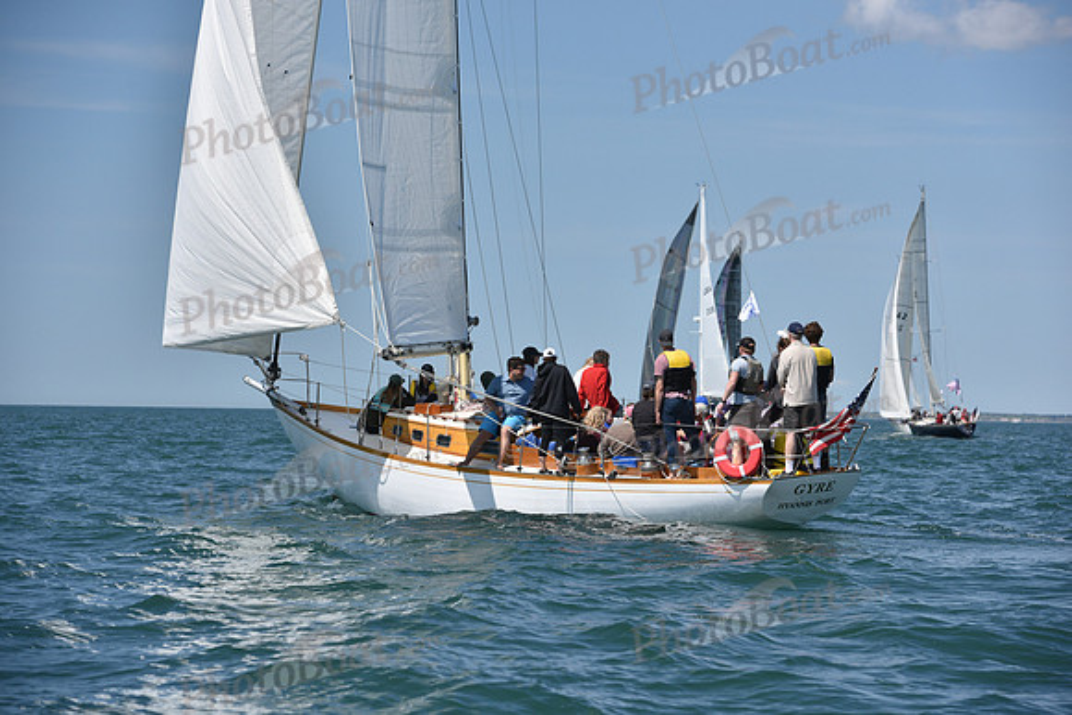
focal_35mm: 130
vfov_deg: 10.6
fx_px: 3872
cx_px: 536
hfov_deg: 15.8
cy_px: 358
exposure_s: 1/800
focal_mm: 130
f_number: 6.3
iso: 320
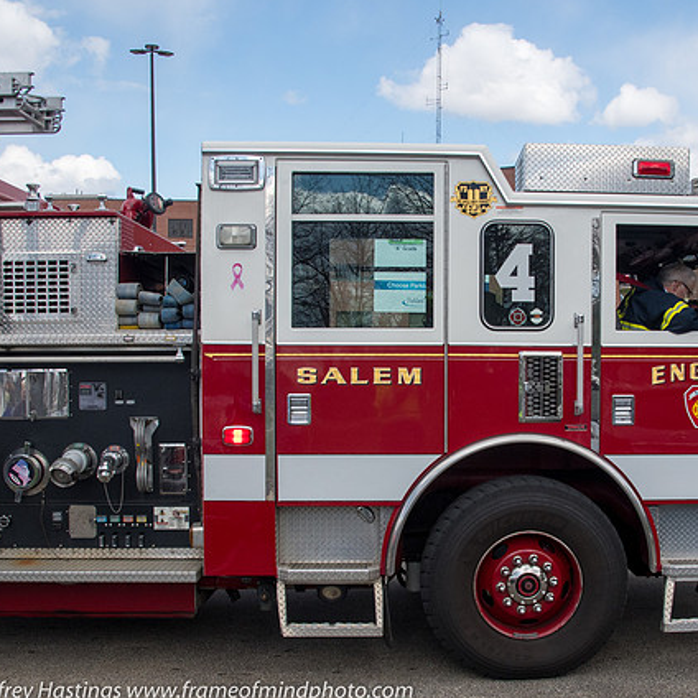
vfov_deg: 43.7
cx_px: 468
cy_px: 401
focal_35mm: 38
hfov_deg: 43.2
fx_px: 867
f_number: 5.6
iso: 500
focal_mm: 16
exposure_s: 1/2500
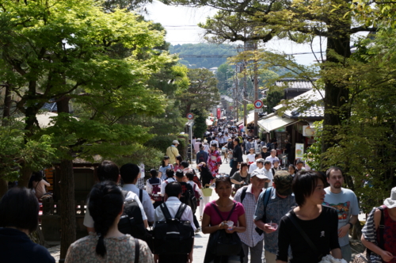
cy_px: 132
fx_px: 626
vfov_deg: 23.7
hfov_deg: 35.1
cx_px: 198
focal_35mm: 57
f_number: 7.1
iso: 200
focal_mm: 38
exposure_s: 1/400
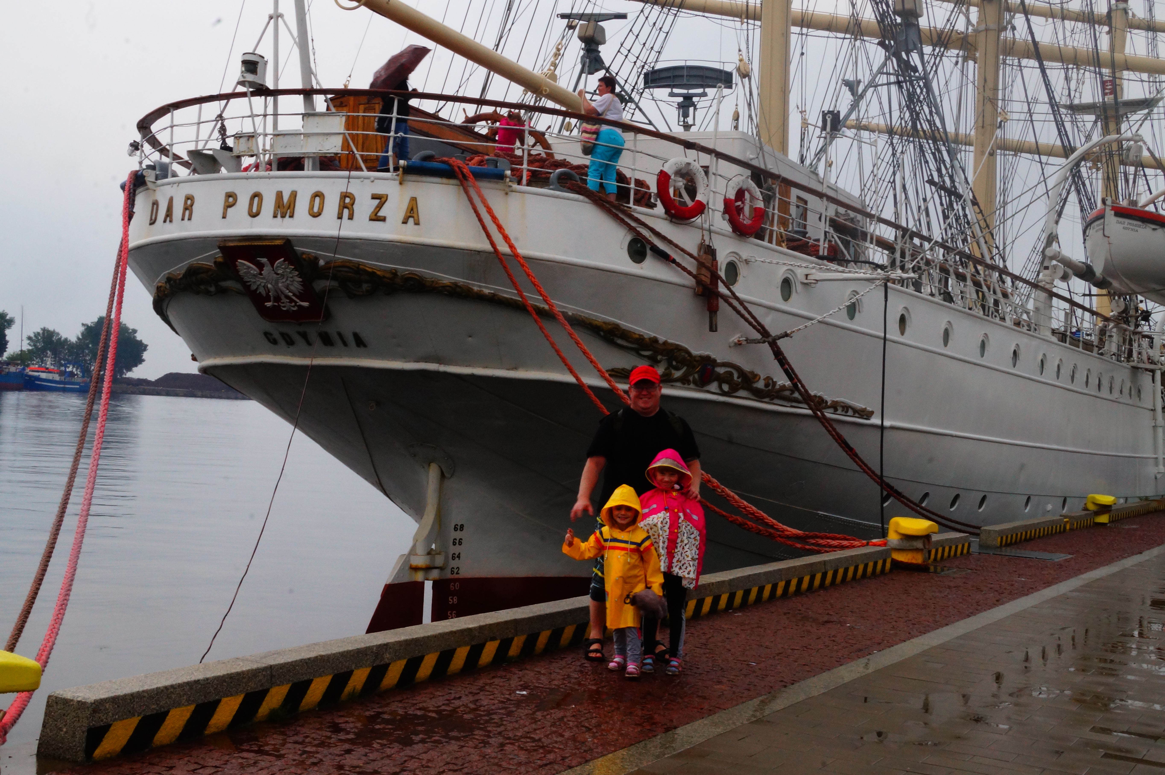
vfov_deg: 29.8
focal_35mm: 45
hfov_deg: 43.6
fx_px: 1455
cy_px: 388
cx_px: 582
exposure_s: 1/30
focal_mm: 30
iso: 640
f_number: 25
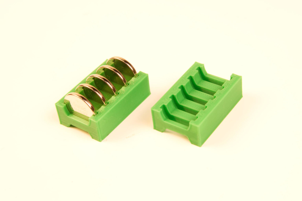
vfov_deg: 20.6
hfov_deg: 30.5
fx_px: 553
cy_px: 100
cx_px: 151
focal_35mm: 66
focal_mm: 44
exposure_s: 1/30
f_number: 6.3
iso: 200
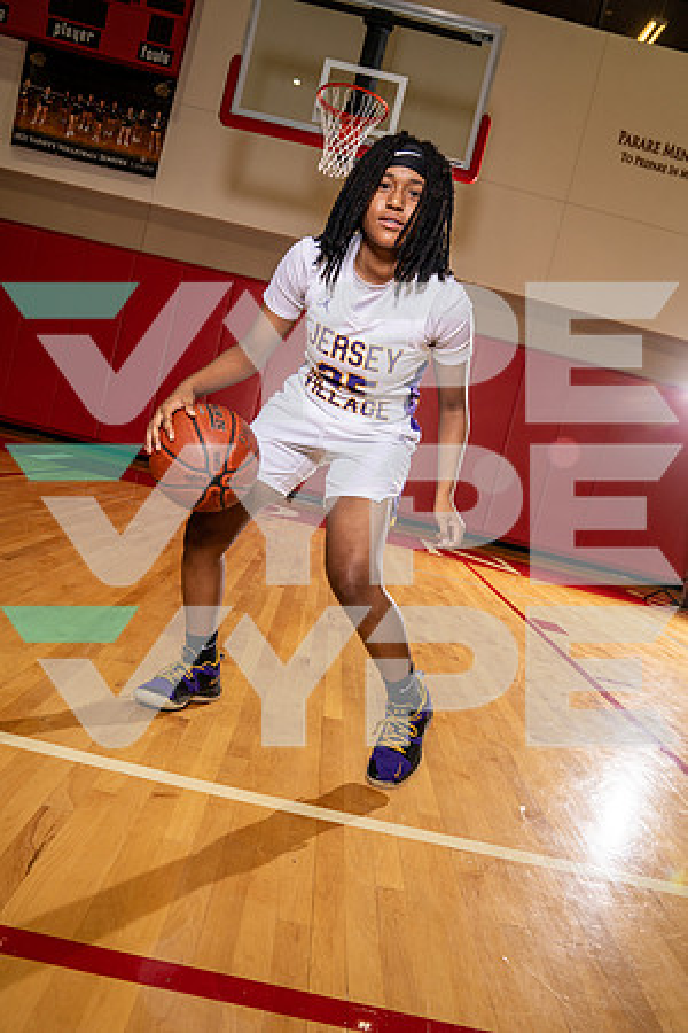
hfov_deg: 49.6
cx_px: 344
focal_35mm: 26
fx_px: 745
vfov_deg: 69.4
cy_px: 516
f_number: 5.6
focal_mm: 26
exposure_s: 1/250
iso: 500
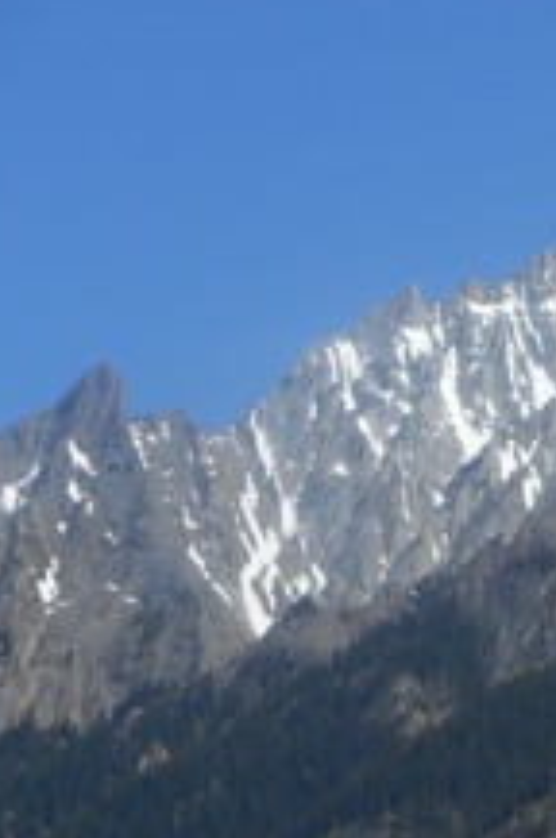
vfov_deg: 8.4
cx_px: 799
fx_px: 5694
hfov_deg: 5.5
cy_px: 608
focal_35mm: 245
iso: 80
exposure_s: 1/500
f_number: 5.8
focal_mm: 18.2
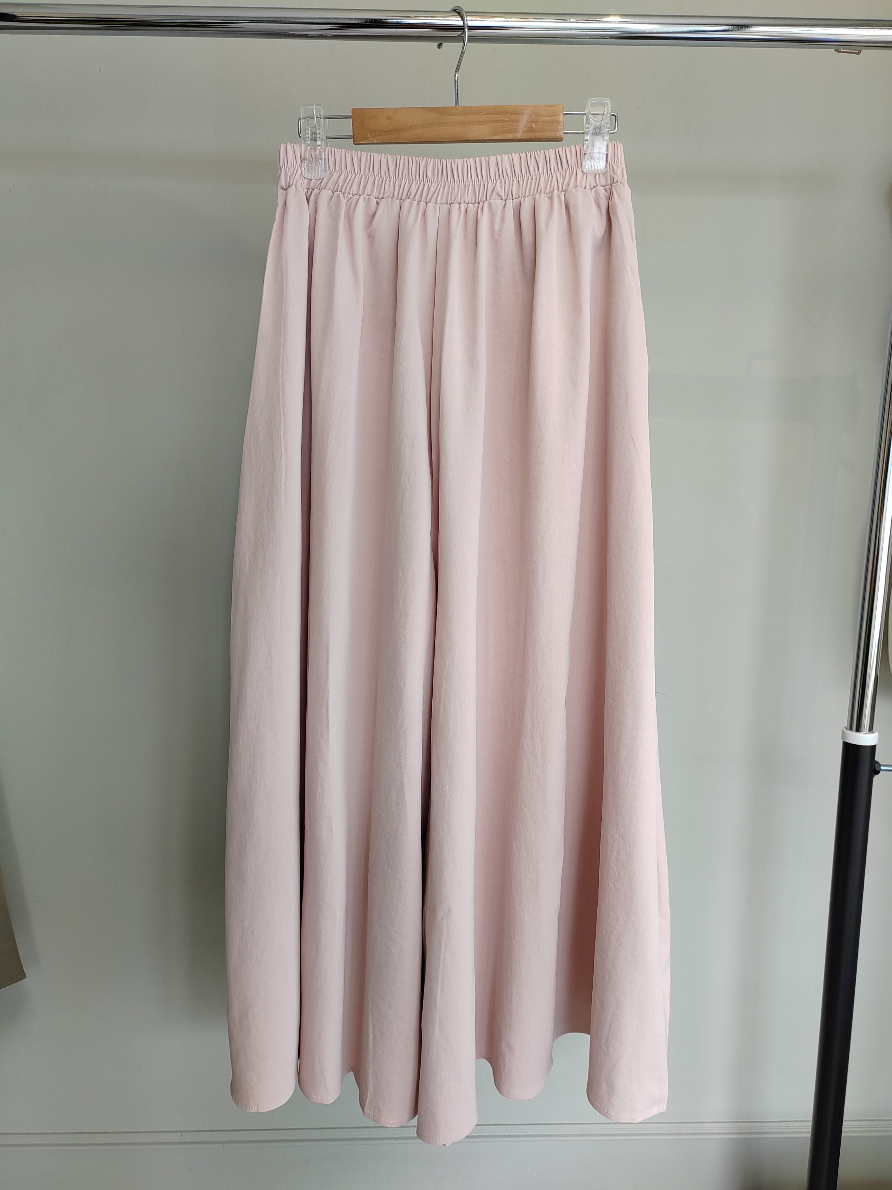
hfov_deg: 51.4
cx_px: 446
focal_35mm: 27
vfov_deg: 65.3
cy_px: 595
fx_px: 928
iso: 250
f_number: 1.9
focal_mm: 5.52
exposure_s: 1/100
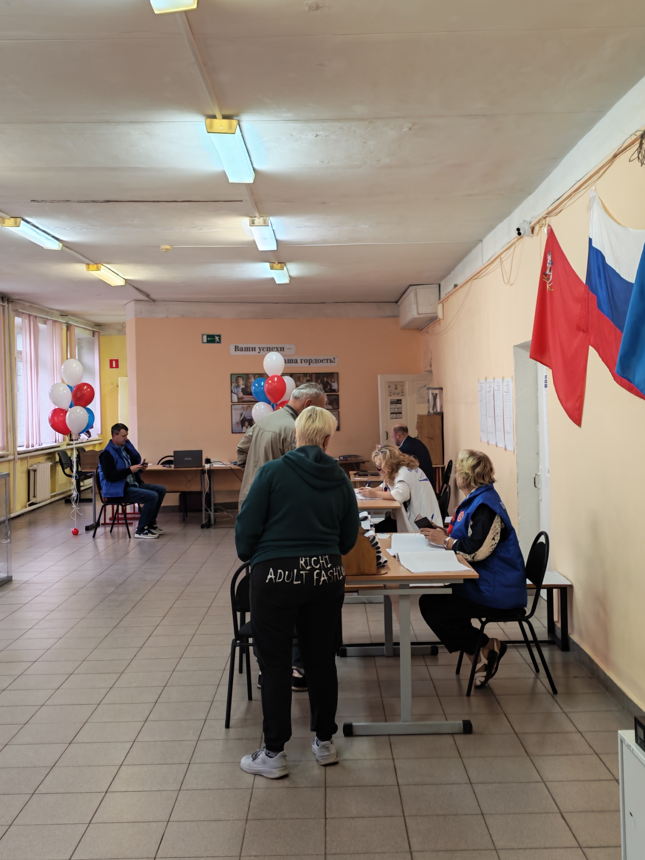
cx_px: 322
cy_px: 430
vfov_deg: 44.8
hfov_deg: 34.3
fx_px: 1043
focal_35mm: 42
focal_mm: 6.12
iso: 320
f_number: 1.9
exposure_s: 1/50
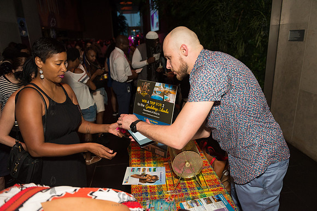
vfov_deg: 49.6
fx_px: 229
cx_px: 158
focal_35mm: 26
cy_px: 106
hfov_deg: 69.4
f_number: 2.8
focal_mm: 26
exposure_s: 1/500
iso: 2000
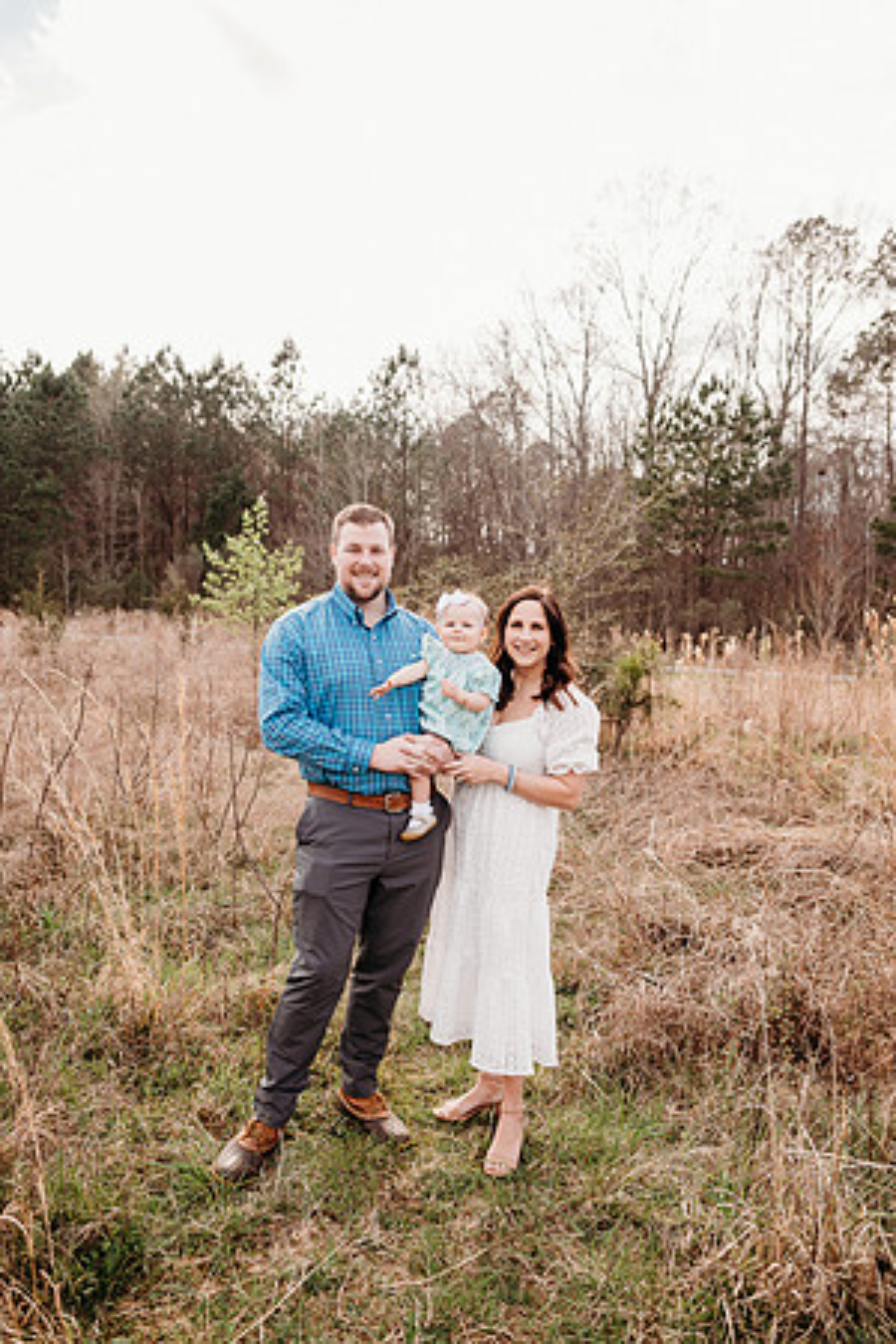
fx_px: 896
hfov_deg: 53.1
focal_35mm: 24
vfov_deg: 73.7
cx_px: 448
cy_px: 672
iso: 100
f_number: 3.5
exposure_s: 1/500
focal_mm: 24
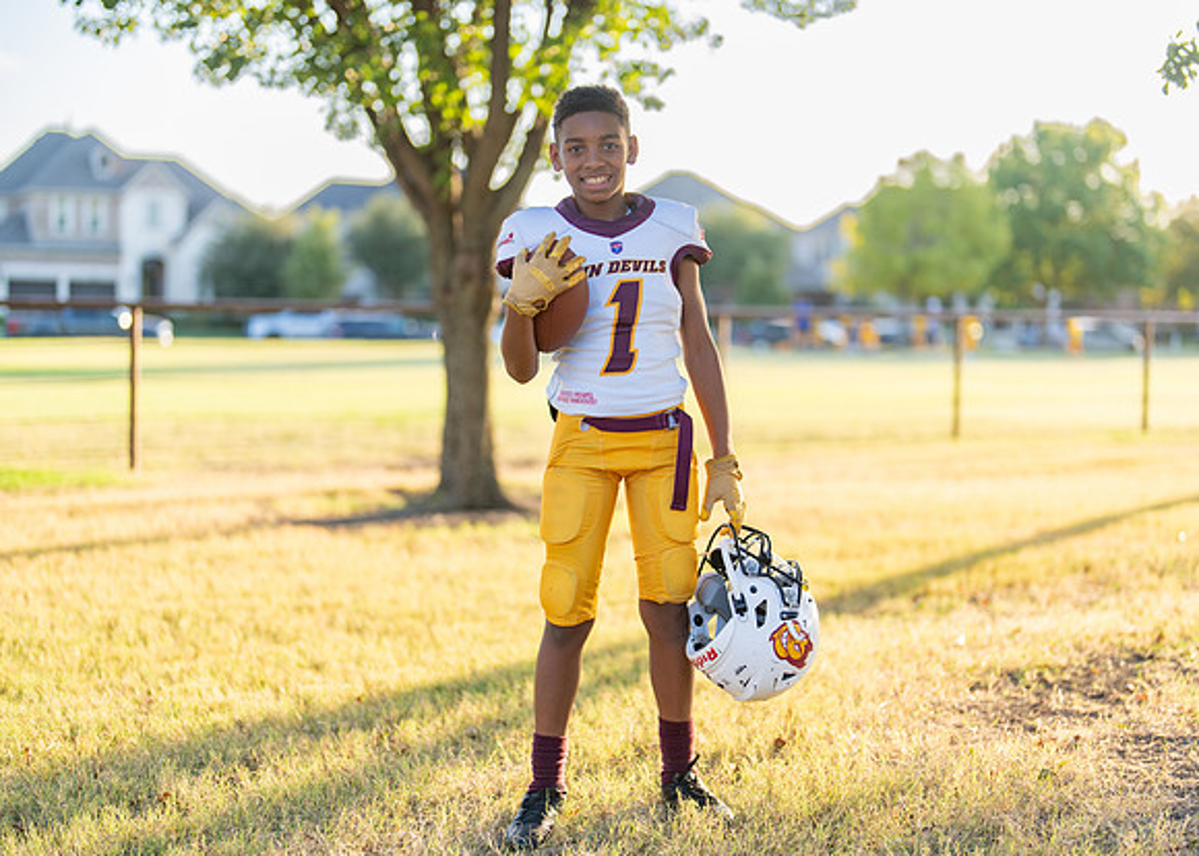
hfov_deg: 35.3
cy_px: 429
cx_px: 649
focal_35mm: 55
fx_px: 1883
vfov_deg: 25.6
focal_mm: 50
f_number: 1.2
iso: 100
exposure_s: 1/1000
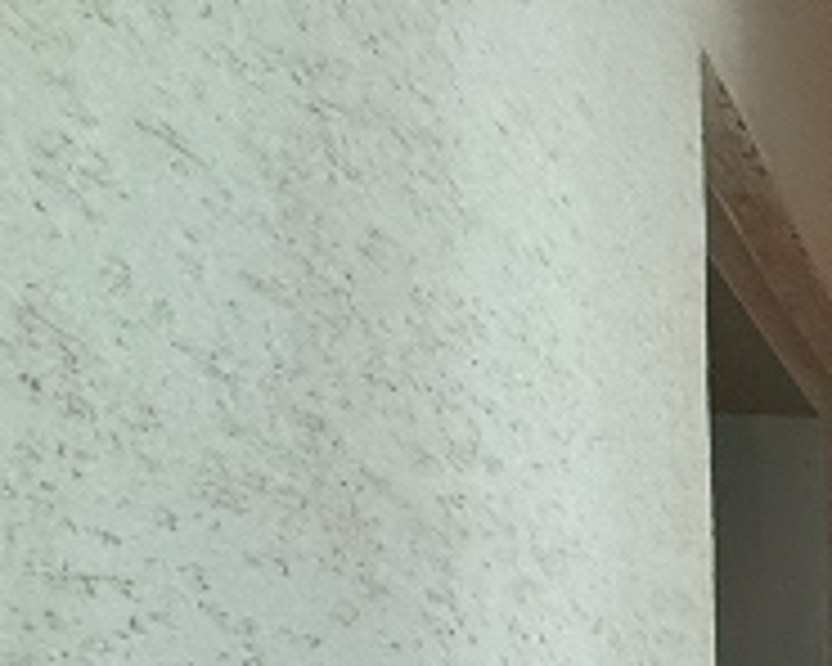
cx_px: 1619
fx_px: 1822
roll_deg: +0.0
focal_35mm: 74
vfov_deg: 18.5
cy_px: 981
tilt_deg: -3.0
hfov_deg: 18.3
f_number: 2.2
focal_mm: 2.22
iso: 320
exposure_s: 1/64
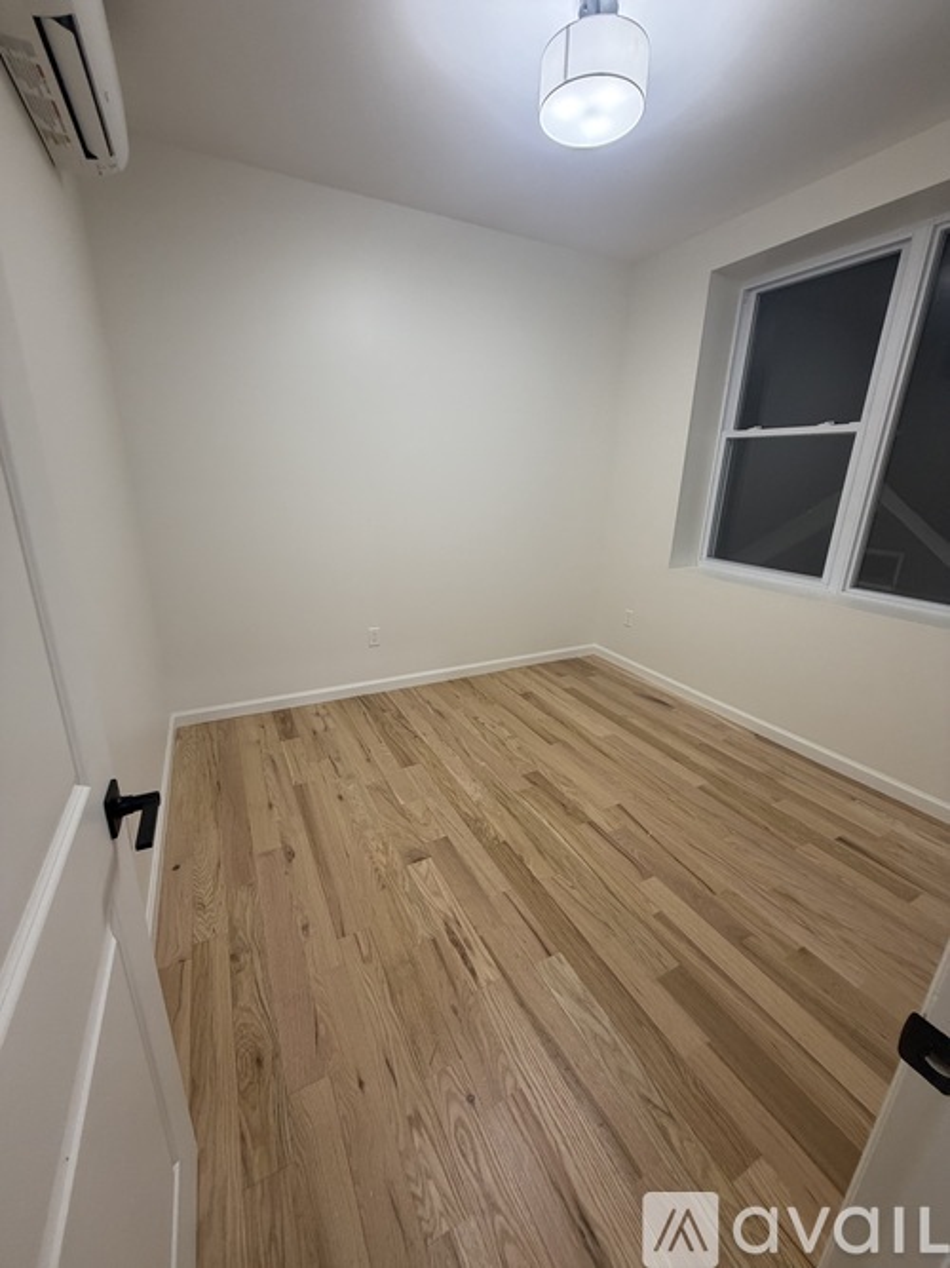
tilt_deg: -16.0
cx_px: 475
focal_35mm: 14
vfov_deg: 102.1
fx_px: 512
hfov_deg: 85.7
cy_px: 634
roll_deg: -2.0
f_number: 2.2
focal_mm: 2.22
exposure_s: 1/60
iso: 160
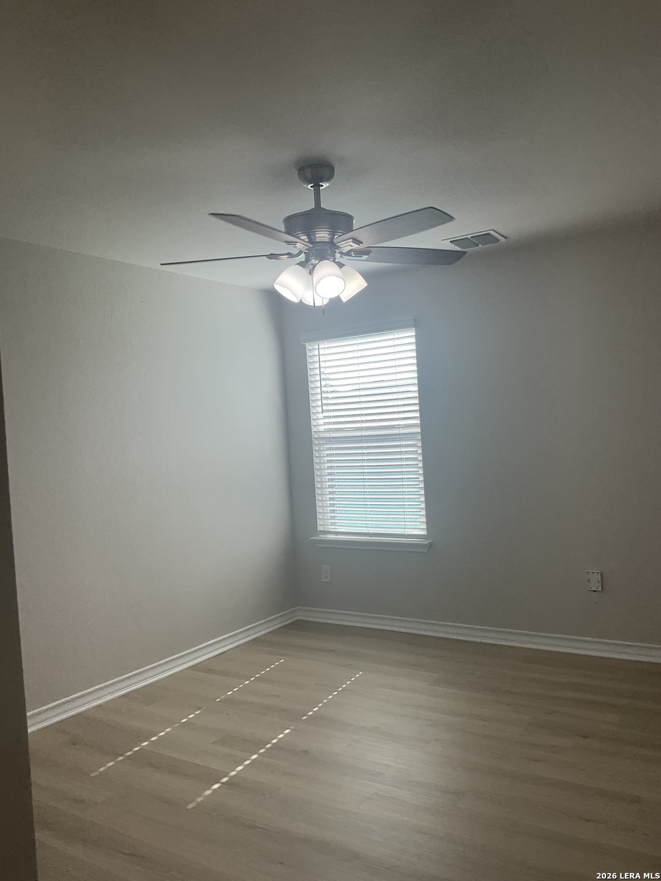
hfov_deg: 48.2
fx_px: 738
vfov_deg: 61.7
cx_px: 330
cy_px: 440
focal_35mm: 29
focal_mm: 3
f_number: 1.8
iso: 20
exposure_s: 1/120
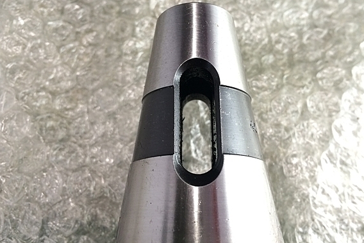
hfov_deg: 55.8
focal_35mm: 34
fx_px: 344
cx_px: 192
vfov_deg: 38.9
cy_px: 110
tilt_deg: -66.6
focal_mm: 4.15
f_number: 2.2
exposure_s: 1/30
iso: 100
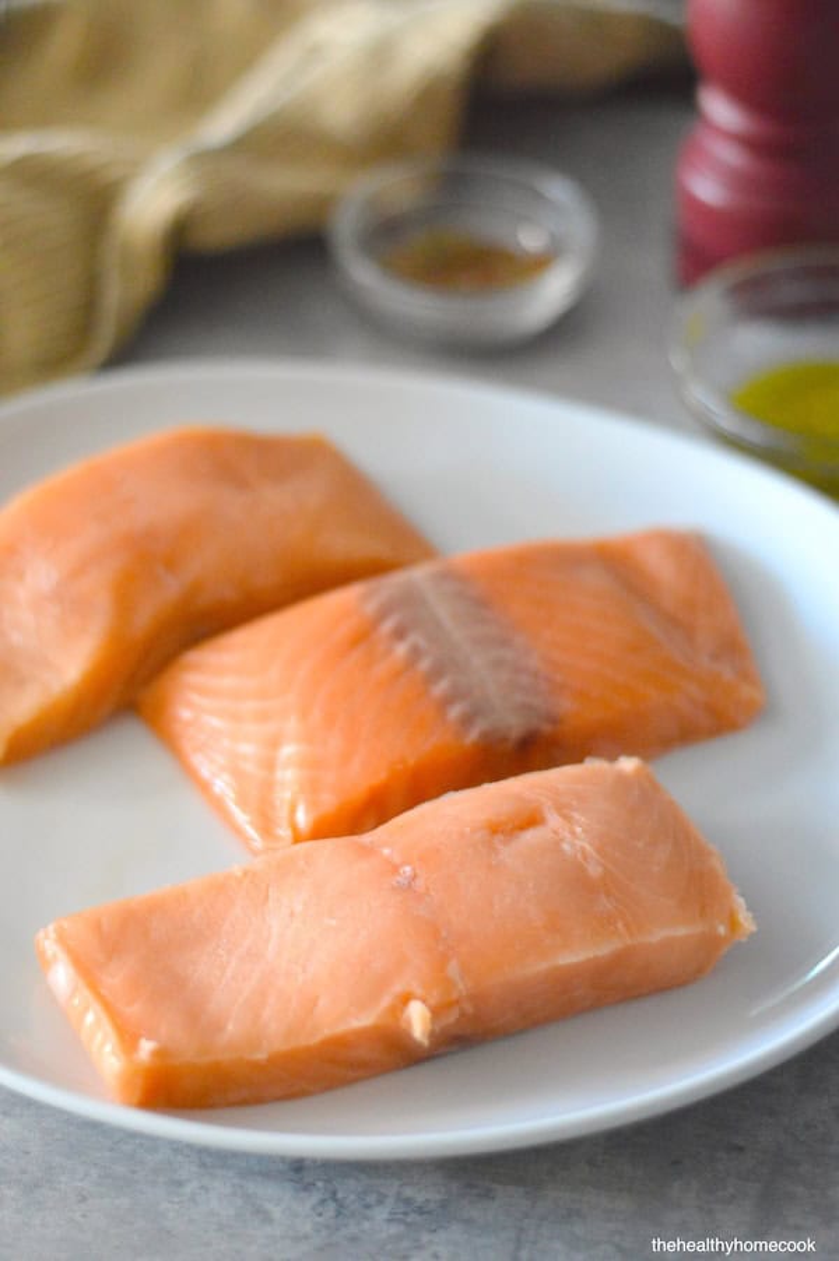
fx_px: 2626
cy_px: 630
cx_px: 420
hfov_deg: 18.2
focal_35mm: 75
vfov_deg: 27.0
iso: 3200
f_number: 2
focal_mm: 50
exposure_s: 1/320
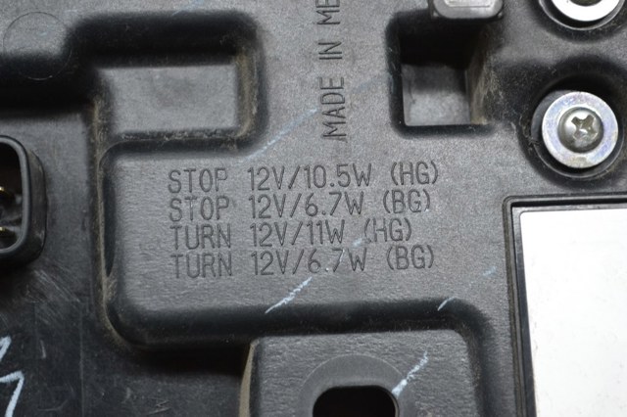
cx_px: 314
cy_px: 208
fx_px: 1436
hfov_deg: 24.6
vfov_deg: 16.5
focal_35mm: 82
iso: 720
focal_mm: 55
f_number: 5.6
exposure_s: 1/60
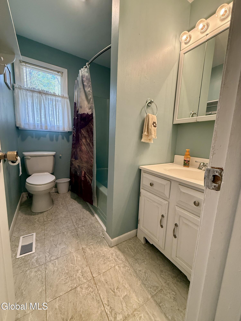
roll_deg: -2.7
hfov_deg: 85.7
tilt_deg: -8.5
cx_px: 120
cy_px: 160
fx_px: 130
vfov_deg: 102.1
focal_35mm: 14
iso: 320
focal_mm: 2.22
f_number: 2.2
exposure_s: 1/60
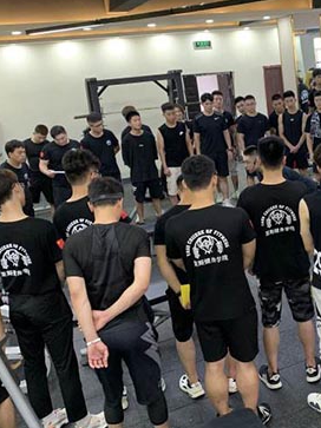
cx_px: 294
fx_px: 532
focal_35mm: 43
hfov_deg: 31.8
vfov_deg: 43.9
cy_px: 211
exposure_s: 1/50
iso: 250
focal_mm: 4.25
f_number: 1.8
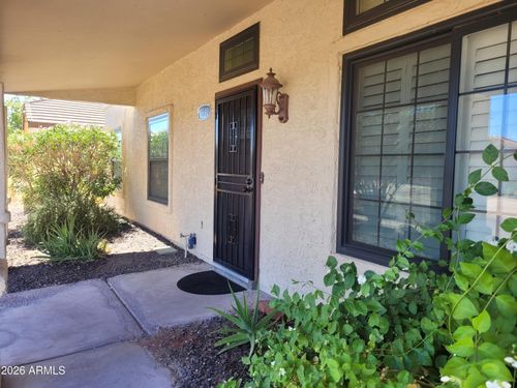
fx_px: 388
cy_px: 194
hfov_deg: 67.3
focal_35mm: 26
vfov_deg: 53.1
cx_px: 258
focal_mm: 5.4
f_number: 1.8
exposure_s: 1/201
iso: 40
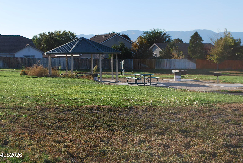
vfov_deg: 18.7
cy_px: 65
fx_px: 493
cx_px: 134
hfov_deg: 27.7
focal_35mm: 73
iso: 100
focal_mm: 40
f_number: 8
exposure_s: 1/250
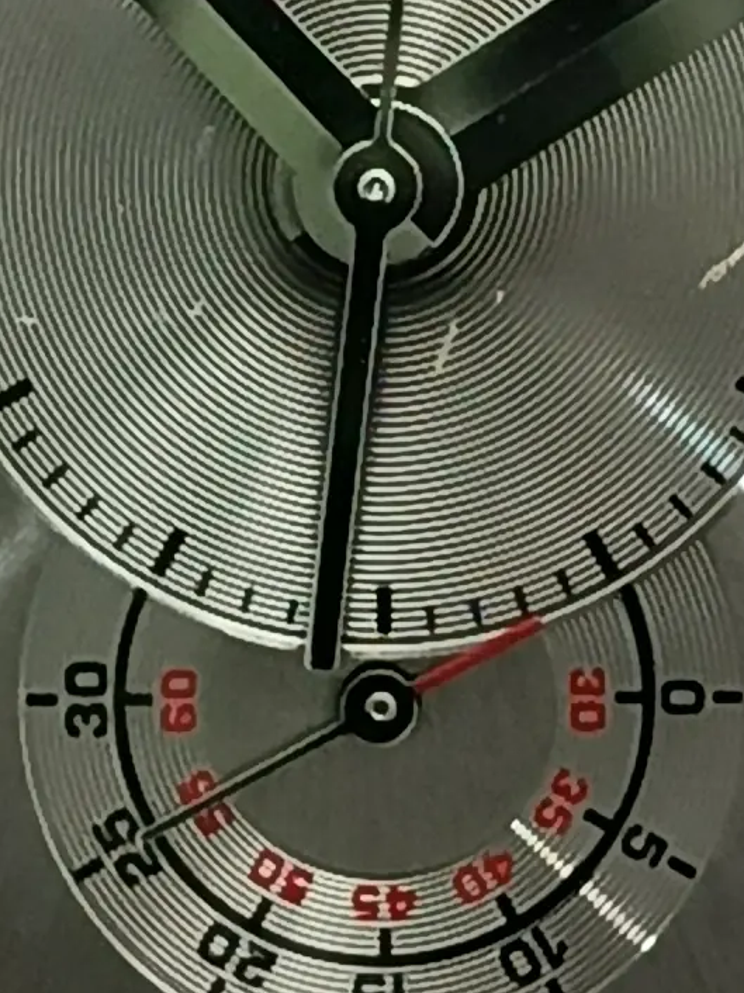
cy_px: 287
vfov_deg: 7.3
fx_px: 7799
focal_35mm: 272
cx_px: 309
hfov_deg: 5.5
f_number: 1.7
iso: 328
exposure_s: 1/100
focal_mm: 5.24
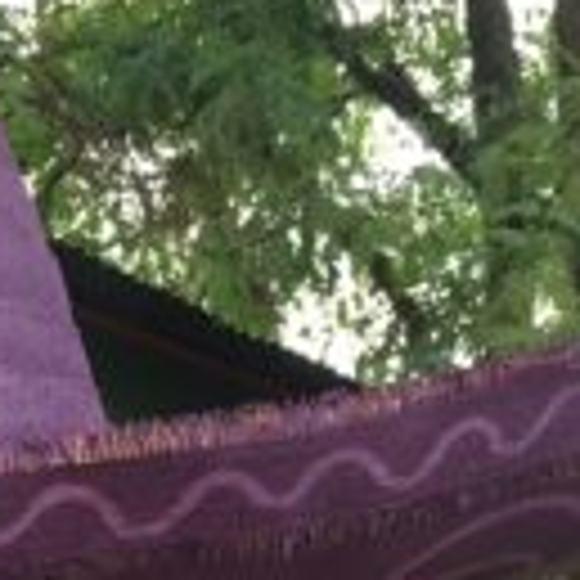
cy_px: 1079
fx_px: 2578
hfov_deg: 12.6
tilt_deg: +5.7
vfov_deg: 11.8
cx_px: -61
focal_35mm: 136
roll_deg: -2.1
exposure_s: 1/50
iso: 25
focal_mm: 4.15
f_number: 2.2
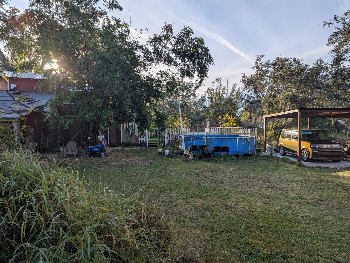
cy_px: 132
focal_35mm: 24
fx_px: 243
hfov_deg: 71.5
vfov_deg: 56.9
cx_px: 175
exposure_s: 1/2358
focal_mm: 6.81
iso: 46
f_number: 1.85
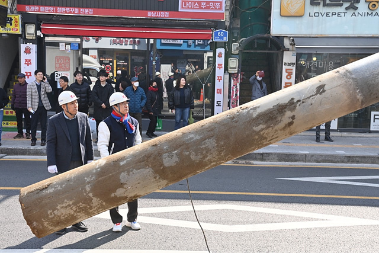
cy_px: 126
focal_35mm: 55
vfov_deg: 24.6
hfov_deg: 36.2
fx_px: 579
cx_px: 190
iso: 800
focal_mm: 55
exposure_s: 1/200
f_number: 16
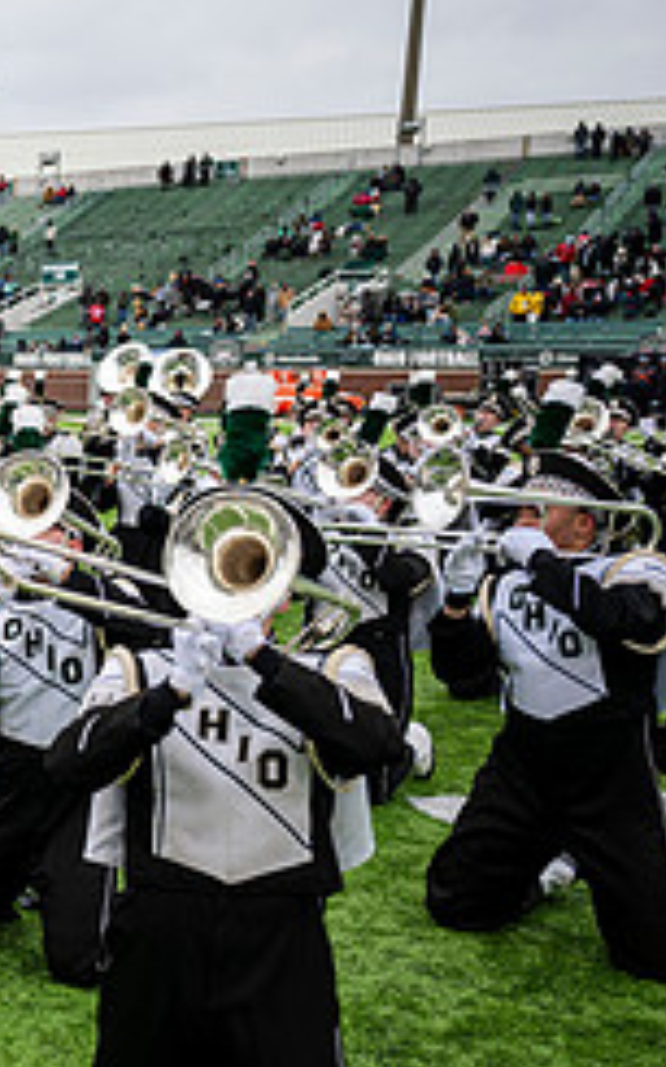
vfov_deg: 35.0
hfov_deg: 18.4
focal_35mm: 58
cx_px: -466
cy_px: 625
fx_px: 1685
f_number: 2.8
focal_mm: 24
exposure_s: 1/500
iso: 100
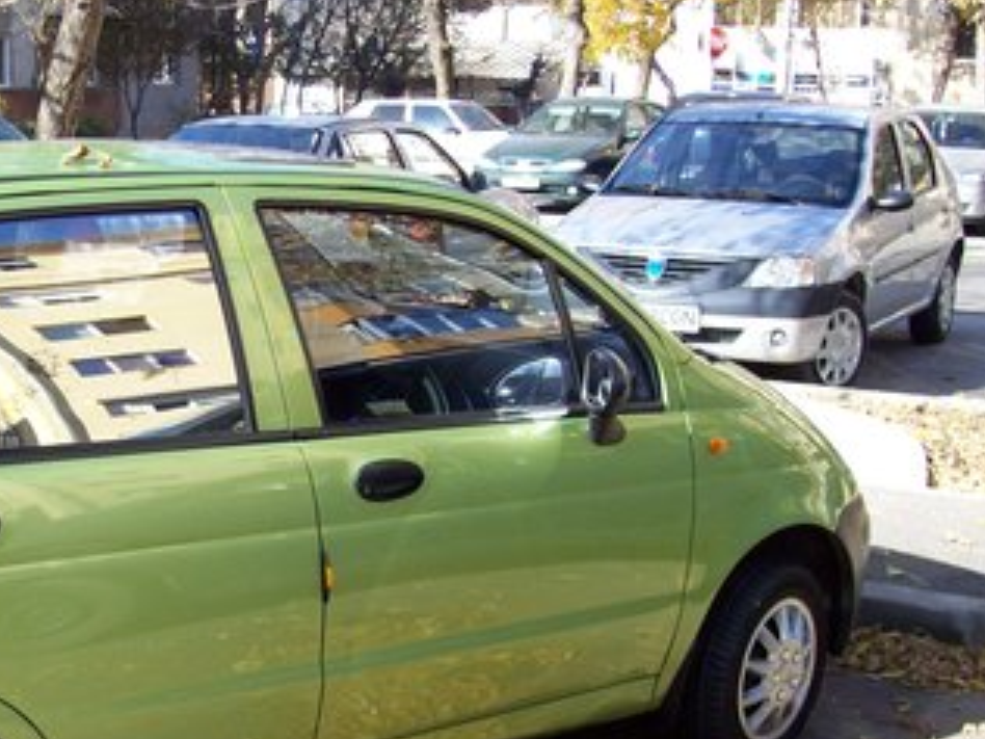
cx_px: 168
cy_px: 519
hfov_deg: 28.6
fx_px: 1878
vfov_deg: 22.1
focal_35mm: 66
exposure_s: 1/404
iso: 80
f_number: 2.7
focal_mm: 6
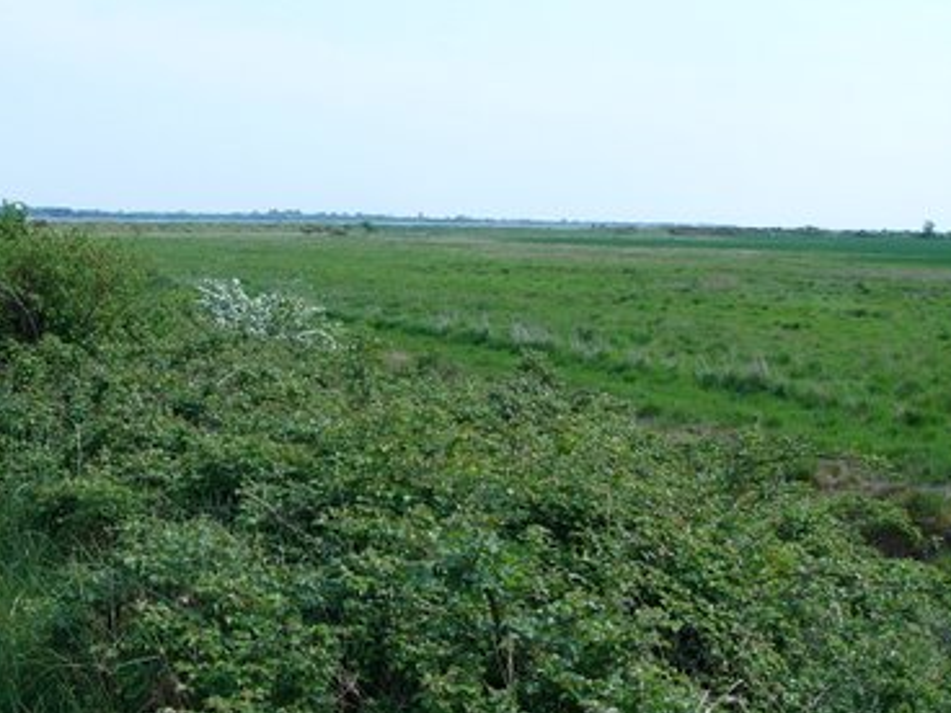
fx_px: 1291
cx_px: 364
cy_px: 279
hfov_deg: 40.2
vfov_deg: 30.8
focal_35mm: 47
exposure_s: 1/400
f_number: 4
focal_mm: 6
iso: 50
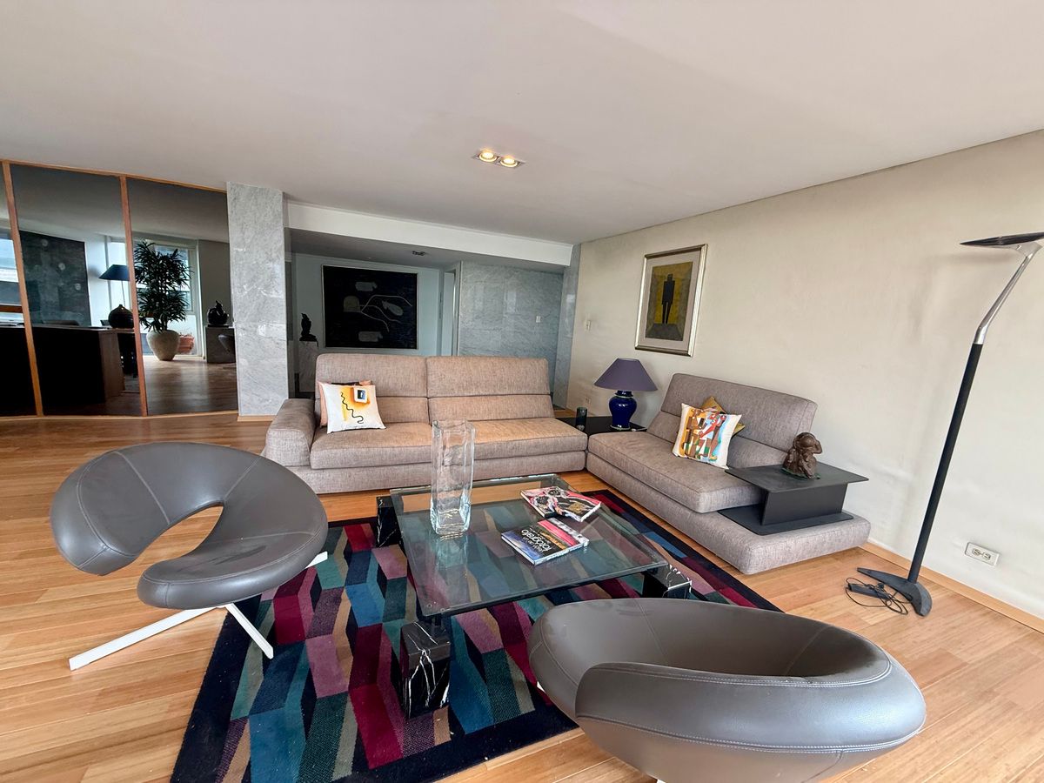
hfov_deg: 102.1
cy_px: 392
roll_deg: -4.2
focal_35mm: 14
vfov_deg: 85.7
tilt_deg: -11.5
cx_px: 522
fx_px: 422
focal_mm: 2.22
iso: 200
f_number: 2.2
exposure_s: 1/60
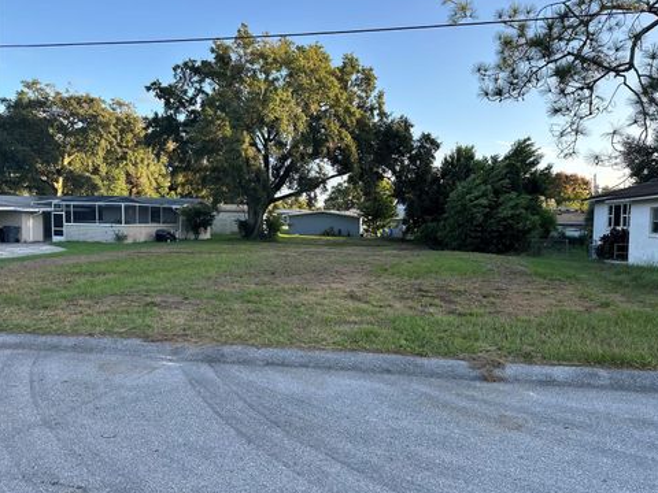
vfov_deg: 54.9
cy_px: 244
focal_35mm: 25
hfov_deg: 69.4
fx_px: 475
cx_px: 339
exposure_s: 1/574
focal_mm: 6.86
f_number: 1.78
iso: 80
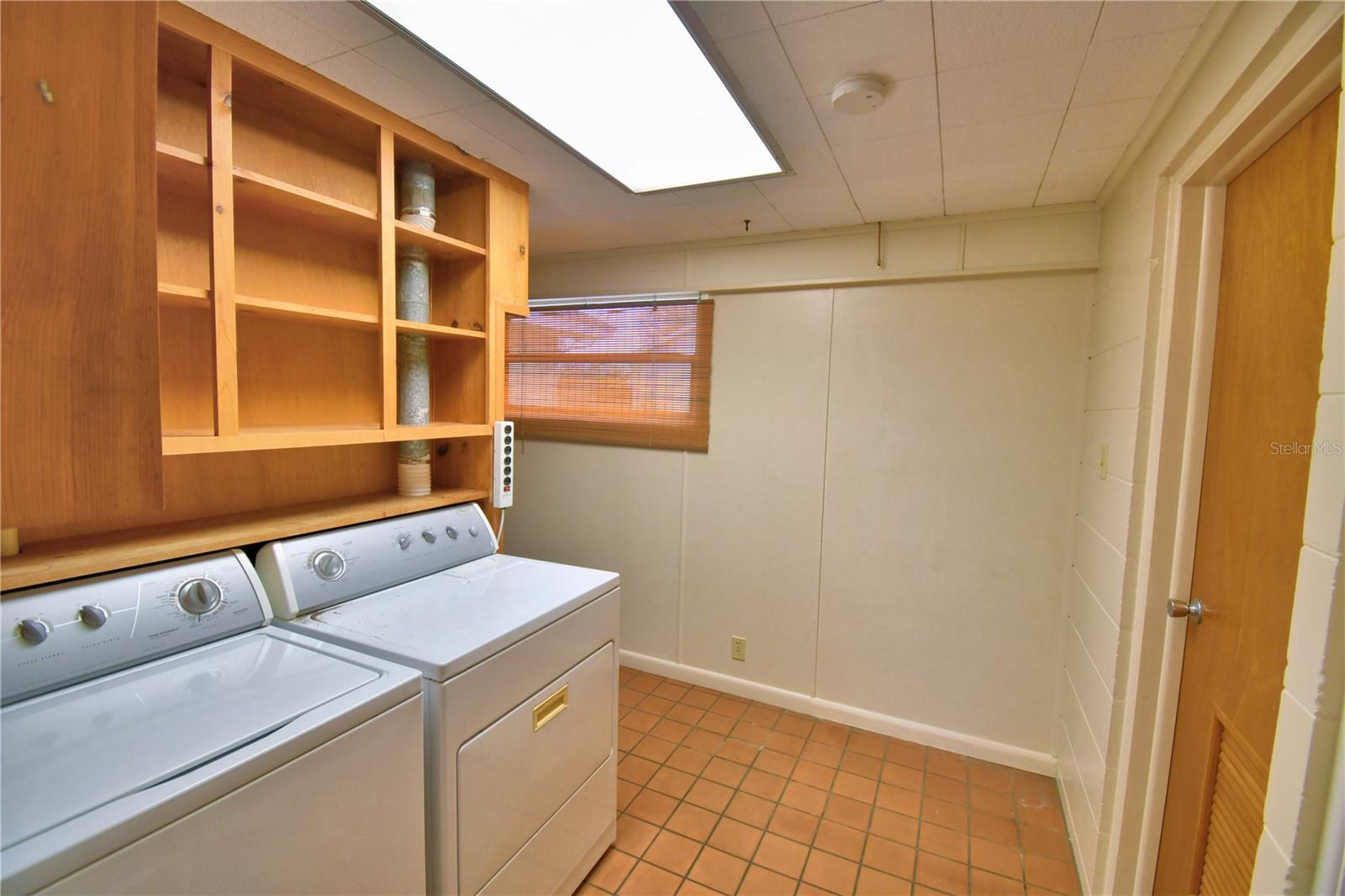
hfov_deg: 100.4
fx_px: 560
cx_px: 672
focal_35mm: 15
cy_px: 448
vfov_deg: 77.3
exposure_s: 1/80
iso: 400
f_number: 4.5
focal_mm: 10
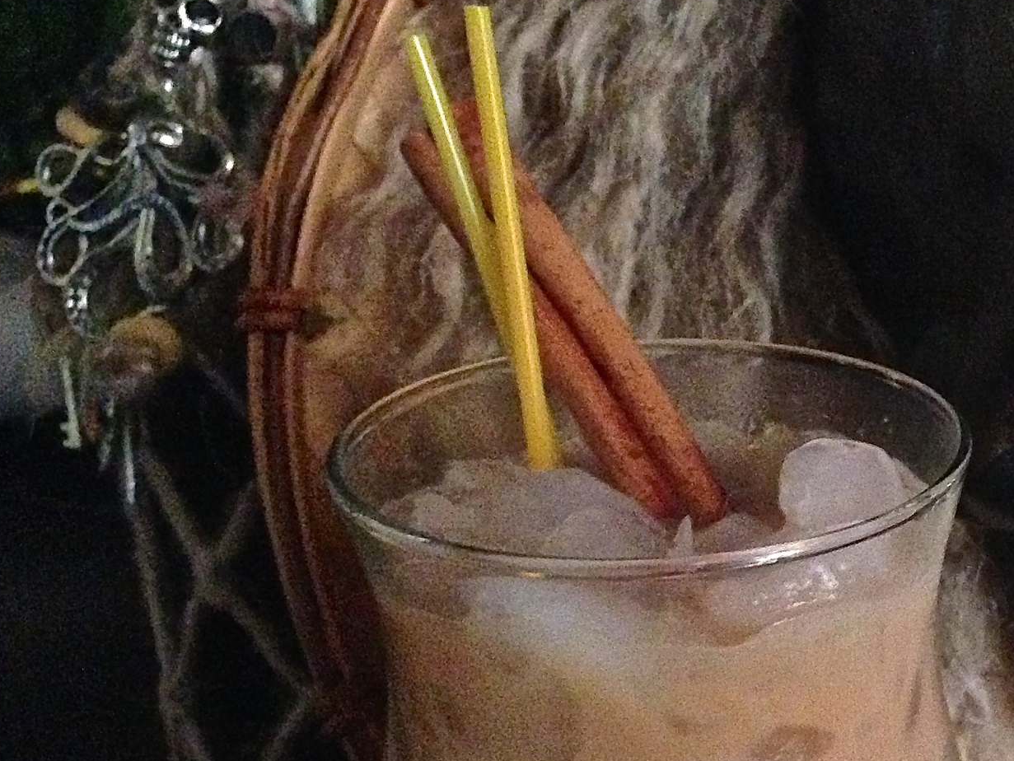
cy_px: 589
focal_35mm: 67
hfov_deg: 27.5
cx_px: 991
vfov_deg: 21.7
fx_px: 1963
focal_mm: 4.12
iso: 800
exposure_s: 1/15
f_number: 2.4
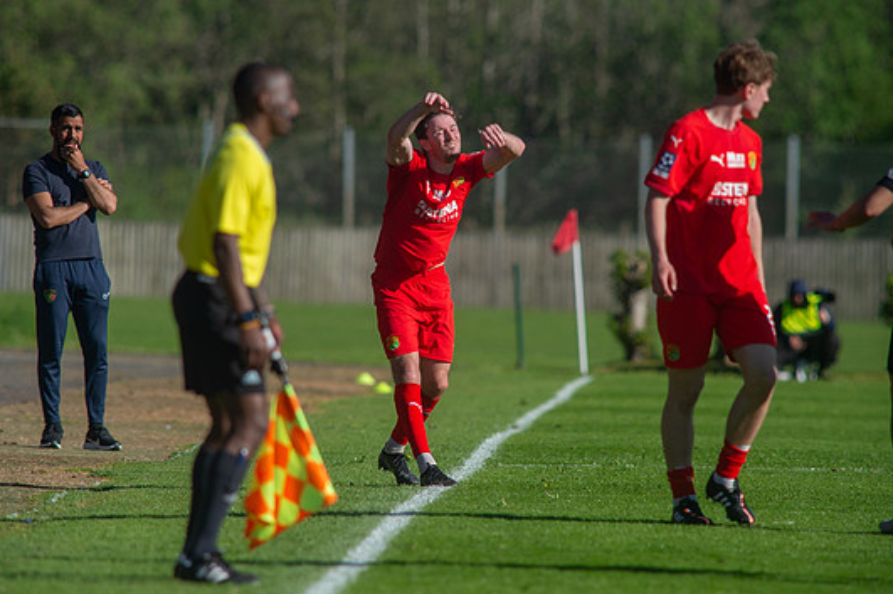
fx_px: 11871
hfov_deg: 4.3
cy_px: 284
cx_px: 434
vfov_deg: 2.9
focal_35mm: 479
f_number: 4.5
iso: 200
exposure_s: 1/1600
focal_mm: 420
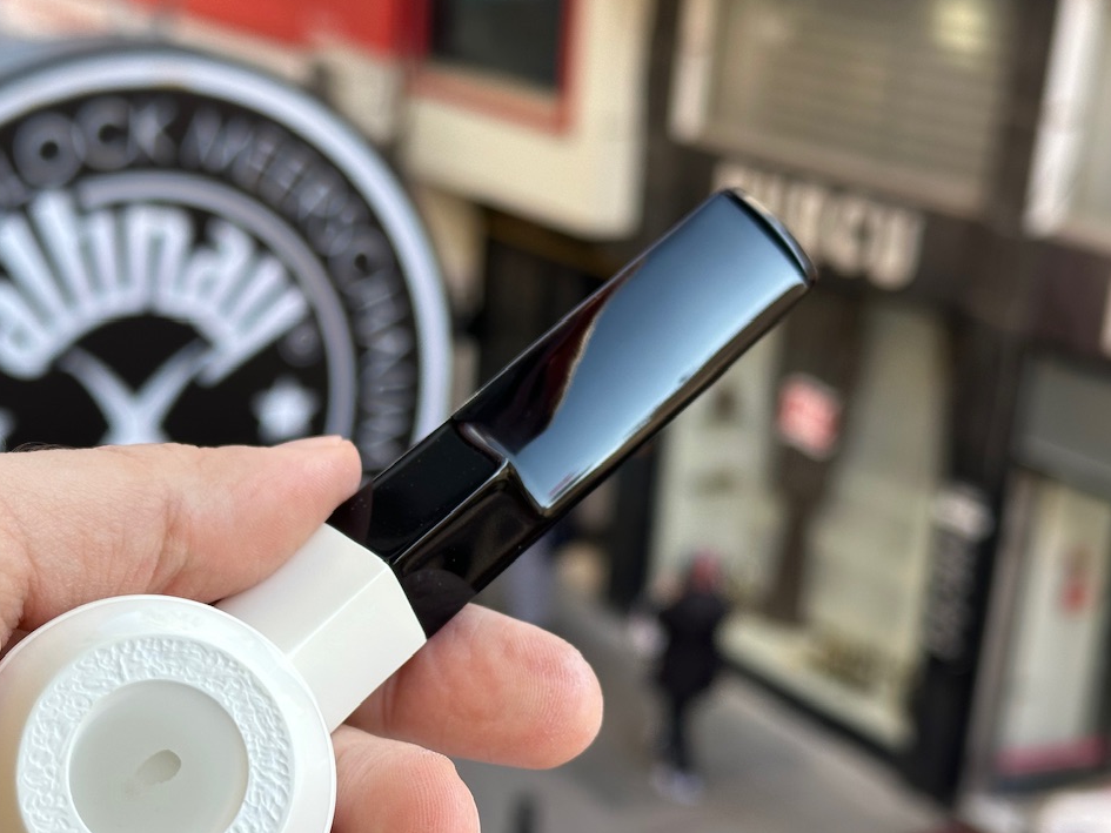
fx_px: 2086
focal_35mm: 65
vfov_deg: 22.5
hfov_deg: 29.7
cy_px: 556
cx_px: 408
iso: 64
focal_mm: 6.86
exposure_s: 1/274
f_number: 1.78
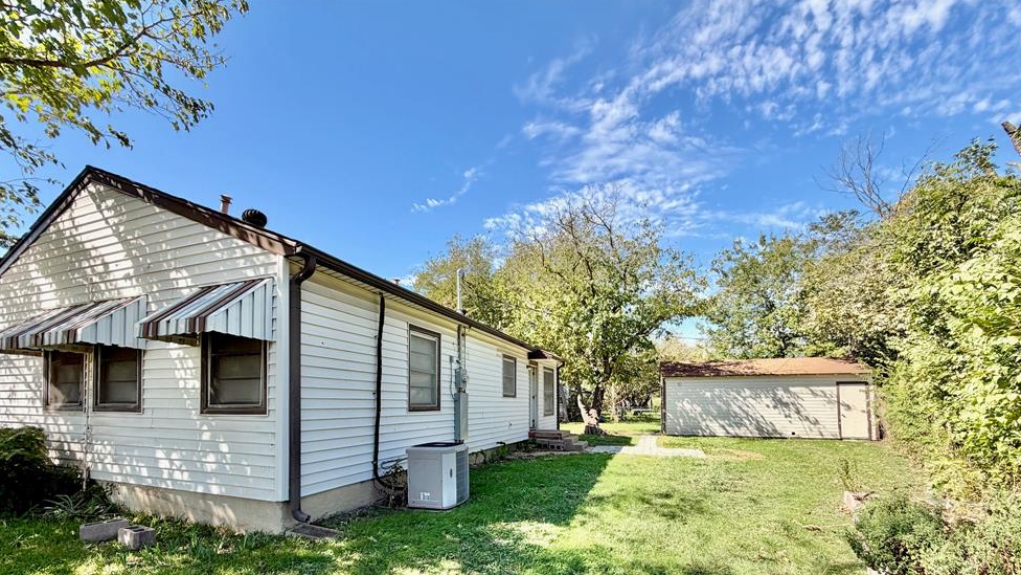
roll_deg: +0.1
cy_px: 399
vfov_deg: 64.7
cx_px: 495
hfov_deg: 99.3
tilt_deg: +0.7
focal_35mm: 16
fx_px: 433
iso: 40
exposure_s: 1/742
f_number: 2.2
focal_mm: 2.22
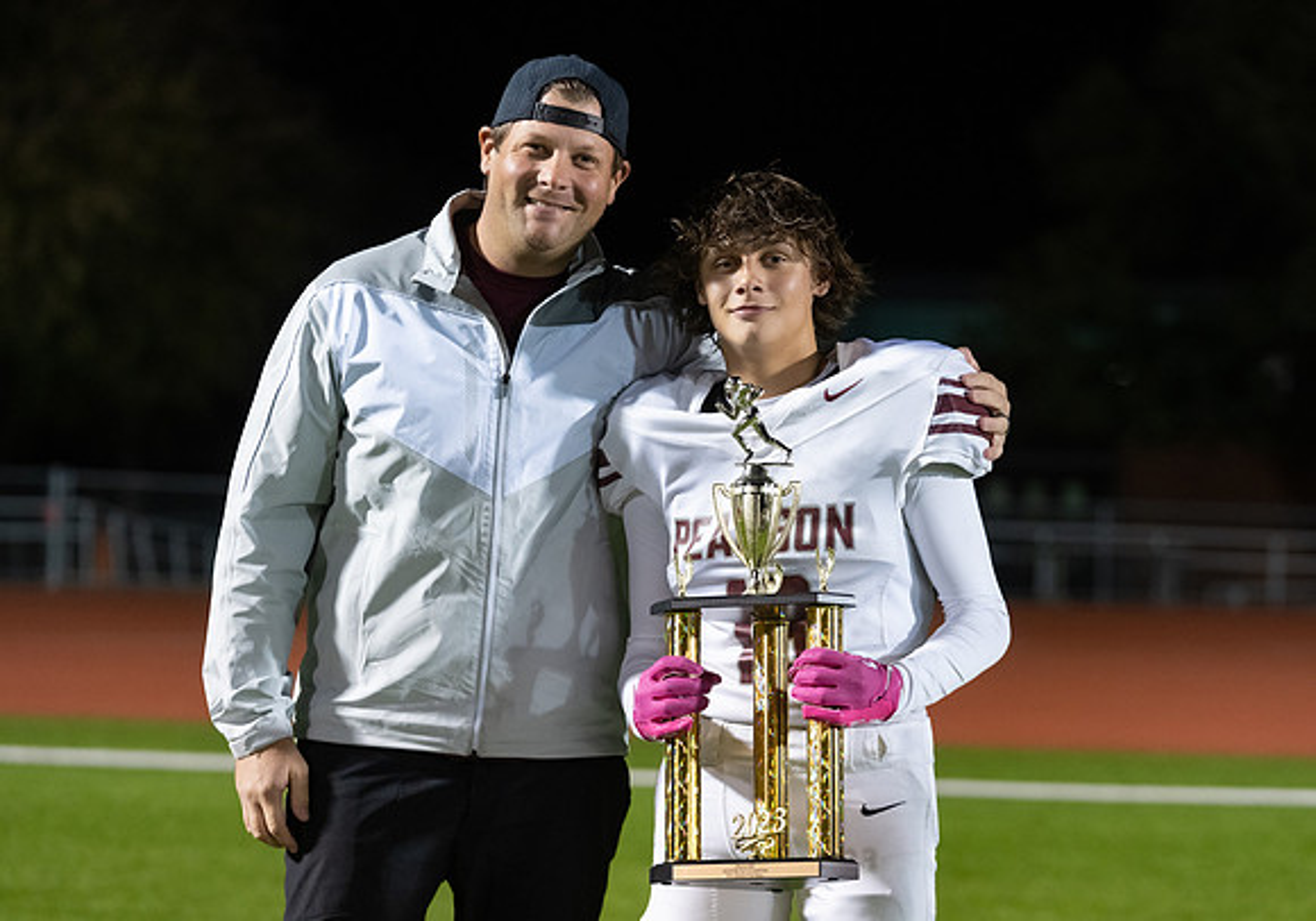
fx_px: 4300
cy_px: 451
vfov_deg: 12.2
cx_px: 705
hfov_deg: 17.4
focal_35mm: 116
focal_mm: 105
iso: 4000
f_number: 3.5
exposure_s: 1/320
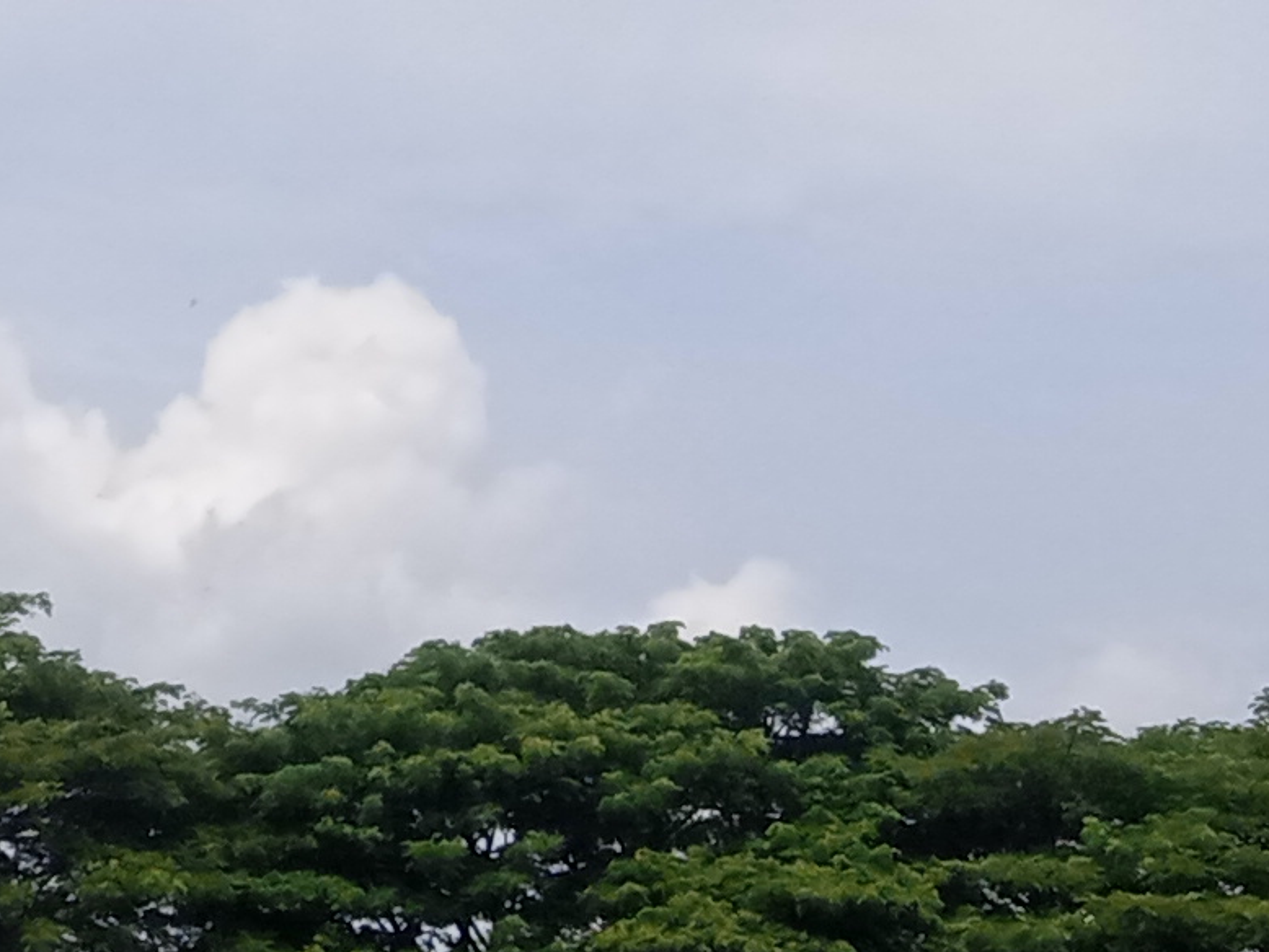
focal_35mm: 139
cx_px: -458
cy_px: -365
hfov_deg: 13.6
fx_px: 5097
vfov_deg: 10.4
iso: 105
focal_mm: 3.46
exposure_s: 1/2268
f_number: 2.2
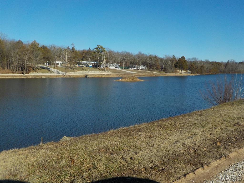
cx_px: 122
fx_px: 211
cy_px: 92
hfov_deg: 60.0
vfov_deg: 46.8
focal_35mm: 30
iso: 125
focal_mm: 4.1
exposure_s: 1/1600
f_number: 3.3
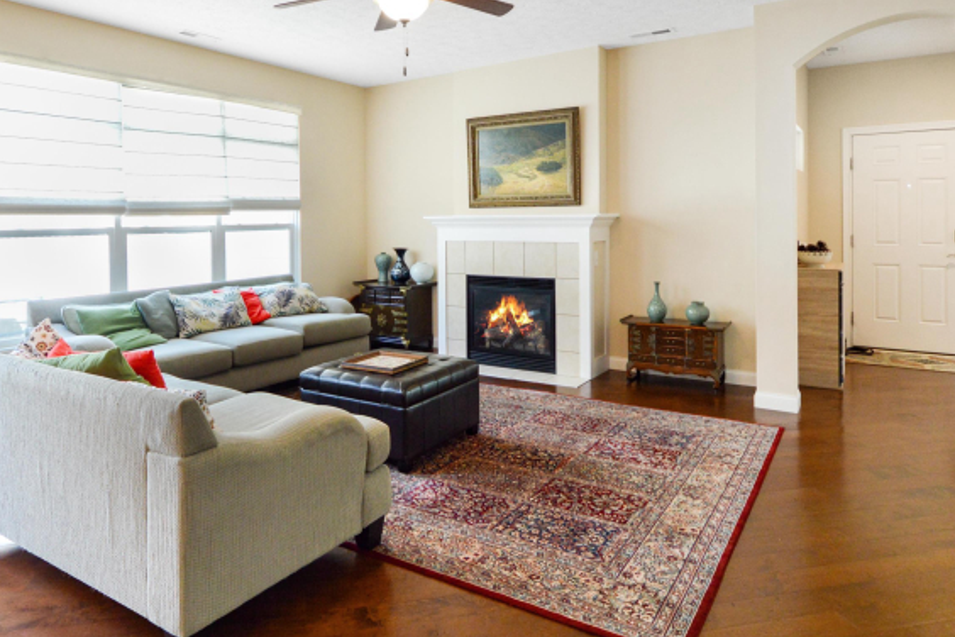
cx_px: 459
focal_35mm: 20
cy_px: 337
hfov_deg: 83.9
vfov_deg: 61.9
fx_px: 531
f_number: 4
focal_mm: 10
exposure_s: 1/60
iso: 400
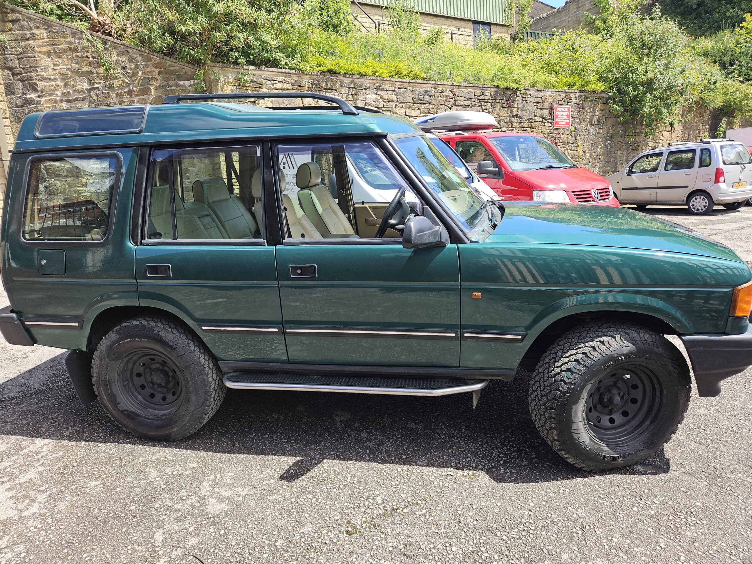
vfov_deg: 58.9
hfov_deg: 73.9
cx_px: 376
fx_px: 500
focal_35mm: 23
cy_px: 282
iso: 25
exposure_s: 1/477
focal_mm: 5.4
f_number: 1.8
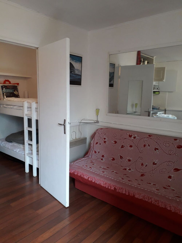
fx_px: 189
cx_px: 91
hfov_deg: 51.4
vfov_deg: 65.3
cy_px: 122
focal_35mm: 27
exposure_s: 1/50
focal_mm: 3.6
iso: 125
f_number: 1.9
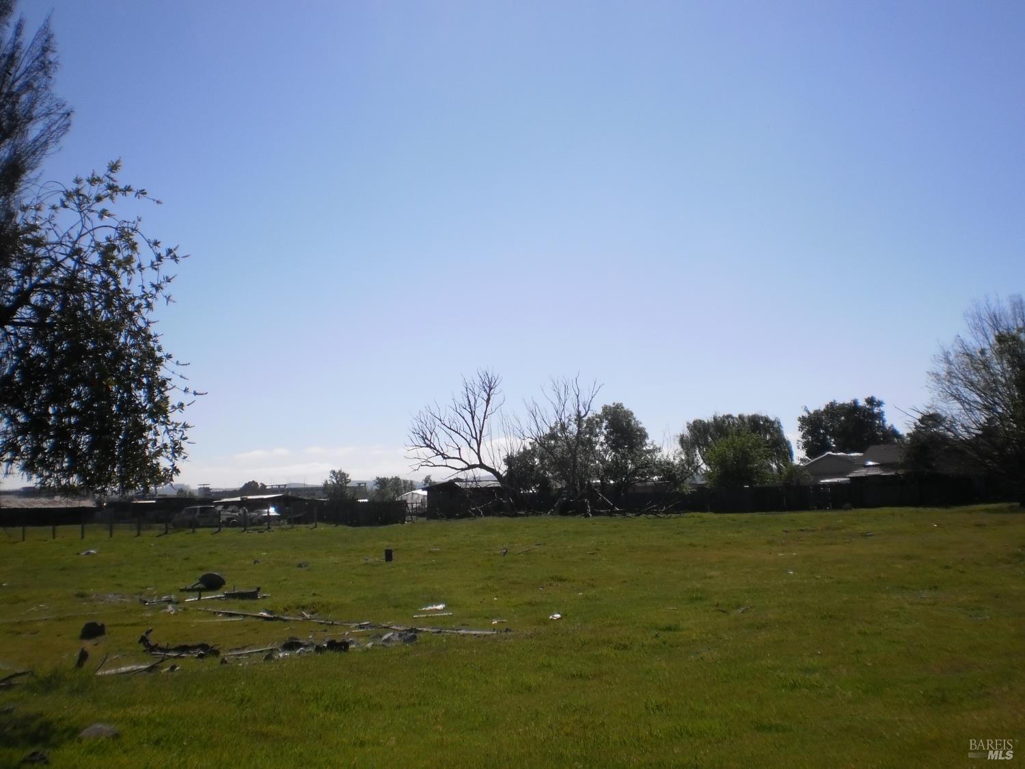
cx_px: 512
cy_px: 384
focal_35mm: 36
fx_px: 1066
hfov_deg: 51.4
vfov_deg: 39.7
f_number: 4.6
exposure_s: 1/2000
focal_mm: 6.3
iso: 100
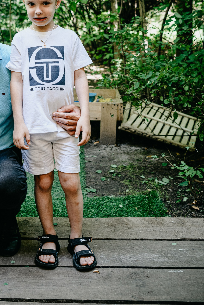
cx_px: 18
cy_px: 47
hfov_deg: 23.5
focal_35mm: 56
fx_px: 476
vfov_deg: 34.2
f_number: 3.2
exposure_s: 1/160
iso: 500
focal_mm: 30
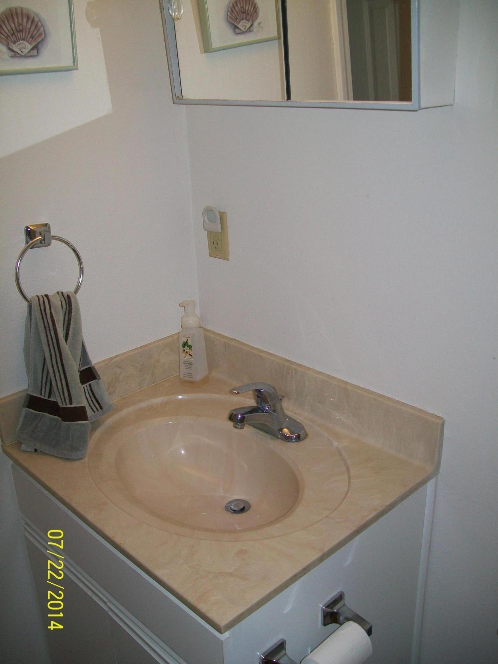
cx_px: 249
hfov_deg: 41.8
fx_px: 652
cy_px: 332
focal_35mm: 34
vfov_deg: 54.0
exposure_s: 1/60
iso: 64
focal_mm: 6.1
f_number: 2.7
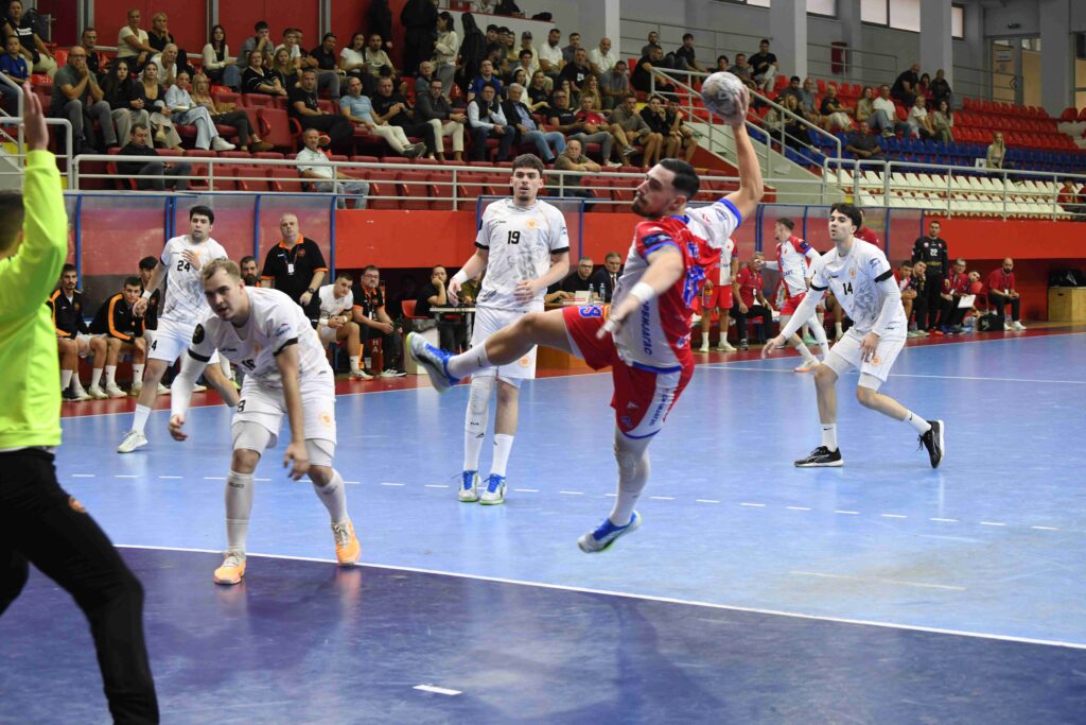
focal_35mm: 70
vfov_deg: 19.5
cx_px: 543
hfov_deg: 28.8
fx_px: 2112
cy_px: 362
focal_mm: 70
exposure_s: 1/320
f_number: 7.1
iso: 2500
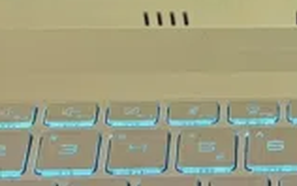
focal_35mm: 103
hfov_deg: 18.6
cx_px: 397
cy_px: -81
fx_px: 834
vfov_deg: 12.2
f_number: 1.78
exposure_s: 1/49
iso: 320
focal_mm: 6.76
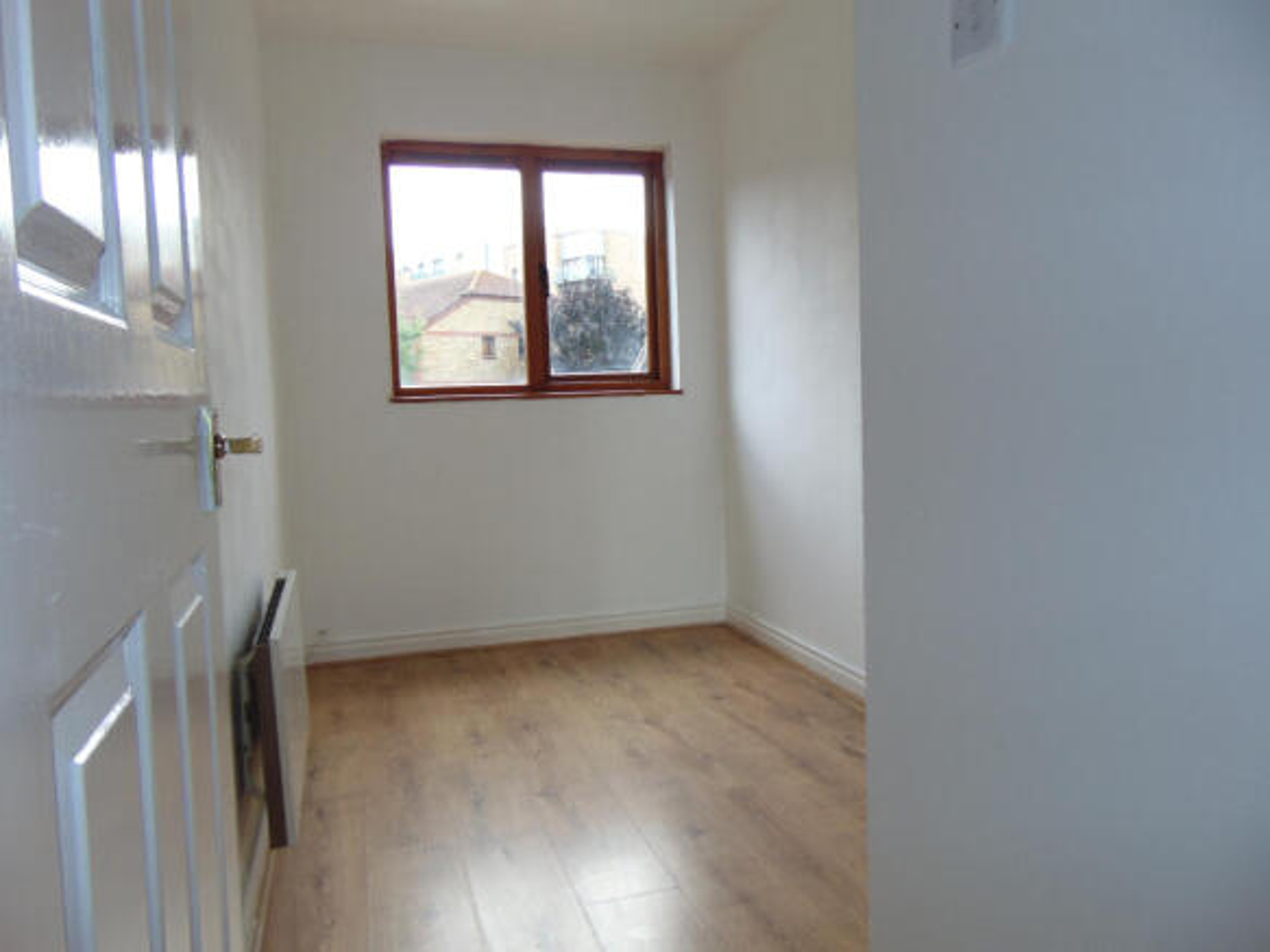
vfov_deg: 54.9
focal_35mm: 25
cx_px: 635
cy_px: 476
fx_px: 917
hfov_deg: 69.4
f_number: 3
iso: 80
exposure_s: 1/160
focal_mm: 4.5
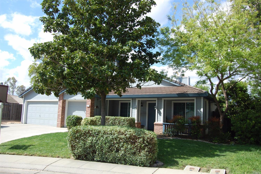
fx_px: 217
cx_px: 130
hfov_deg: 62.0
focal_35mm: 30
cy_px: 87
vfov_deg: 43.5
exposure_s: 1/250
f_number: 8
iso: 200
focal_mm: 20
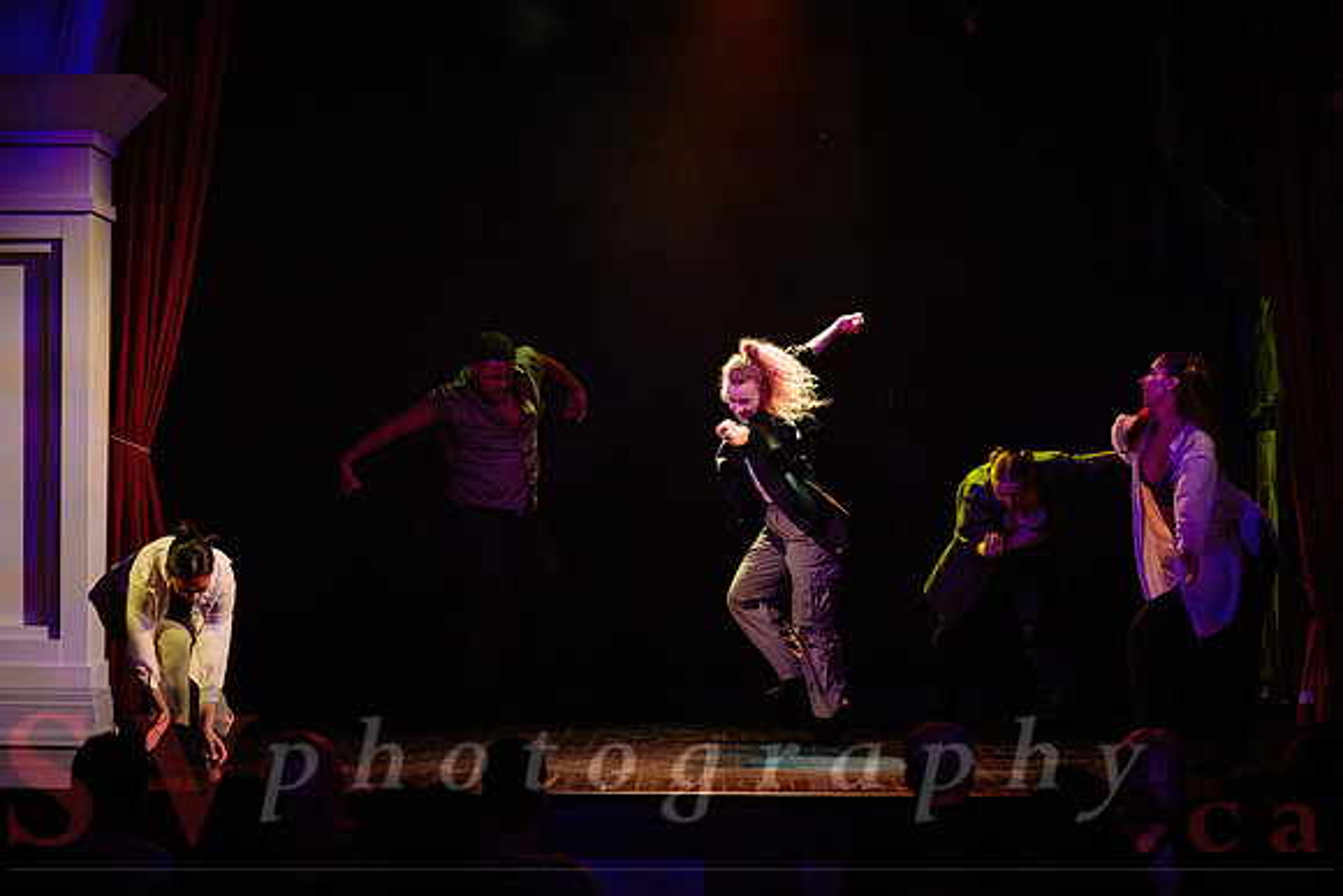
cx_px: 672
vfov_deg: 12.5
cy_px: 448
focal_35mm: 110
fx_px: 4104
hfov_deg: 18.6
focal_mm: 110
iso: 1600
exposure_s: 1/320
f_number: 2.8
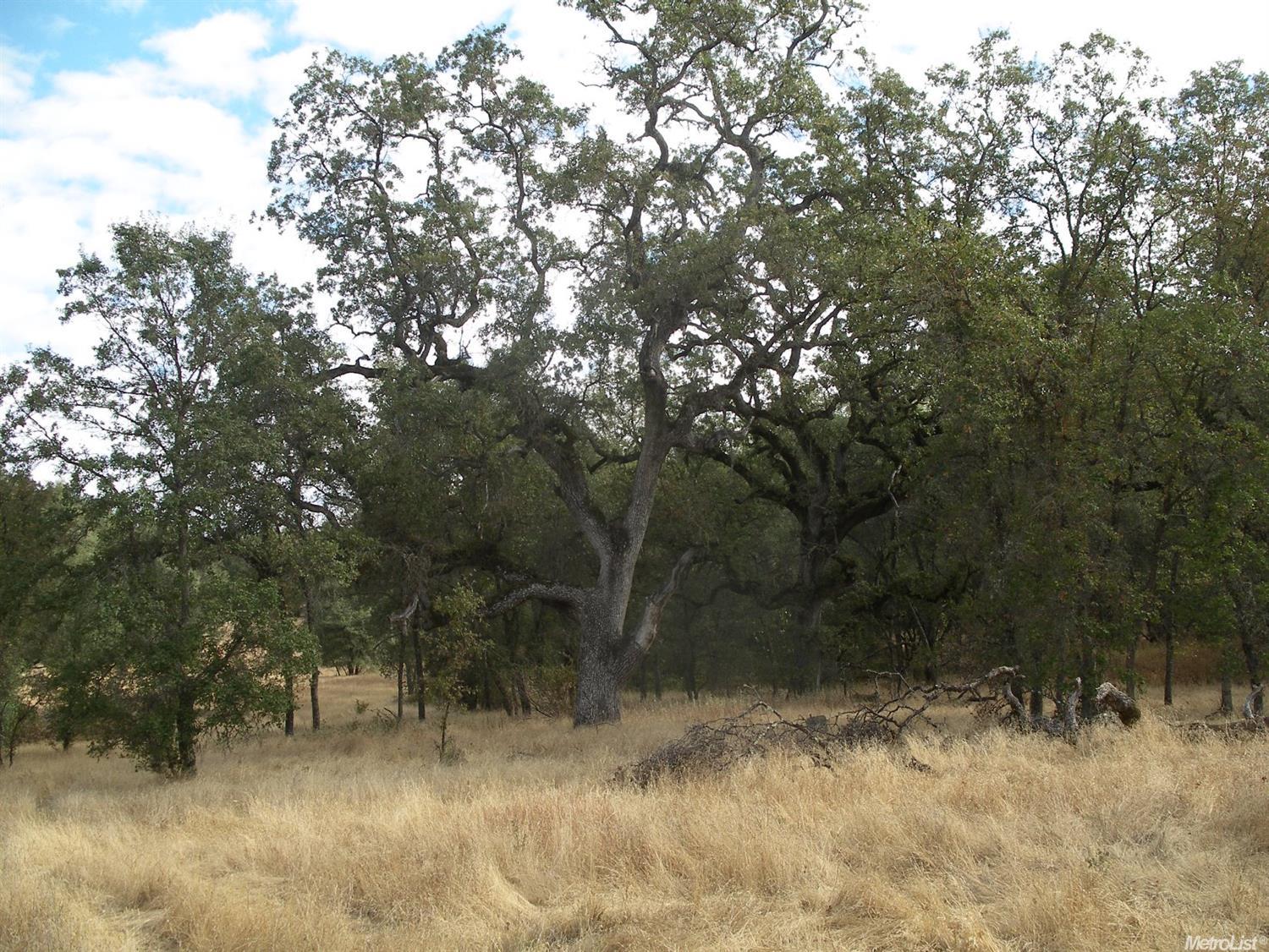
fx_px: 1357
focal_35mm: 37
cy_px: 476
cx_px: 634
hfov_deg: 50.1
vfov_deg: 38.7
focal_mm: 7.8
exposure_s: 1/200
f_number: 3.5
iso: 80
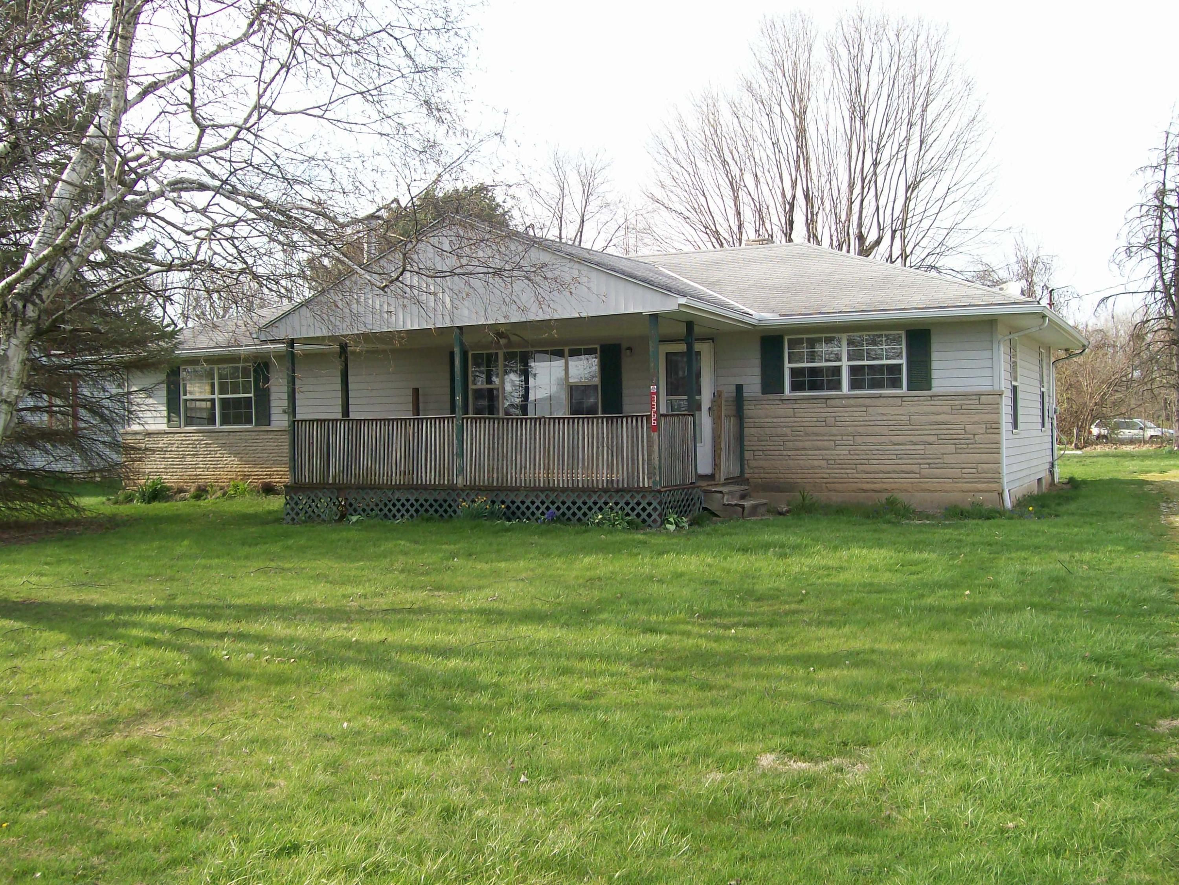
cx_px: 590
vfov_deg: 39.7
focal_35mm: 36
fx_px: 1226
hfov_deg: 51.4
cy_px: 442
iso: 80
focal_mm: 6
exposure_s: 1/461
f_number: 2.7
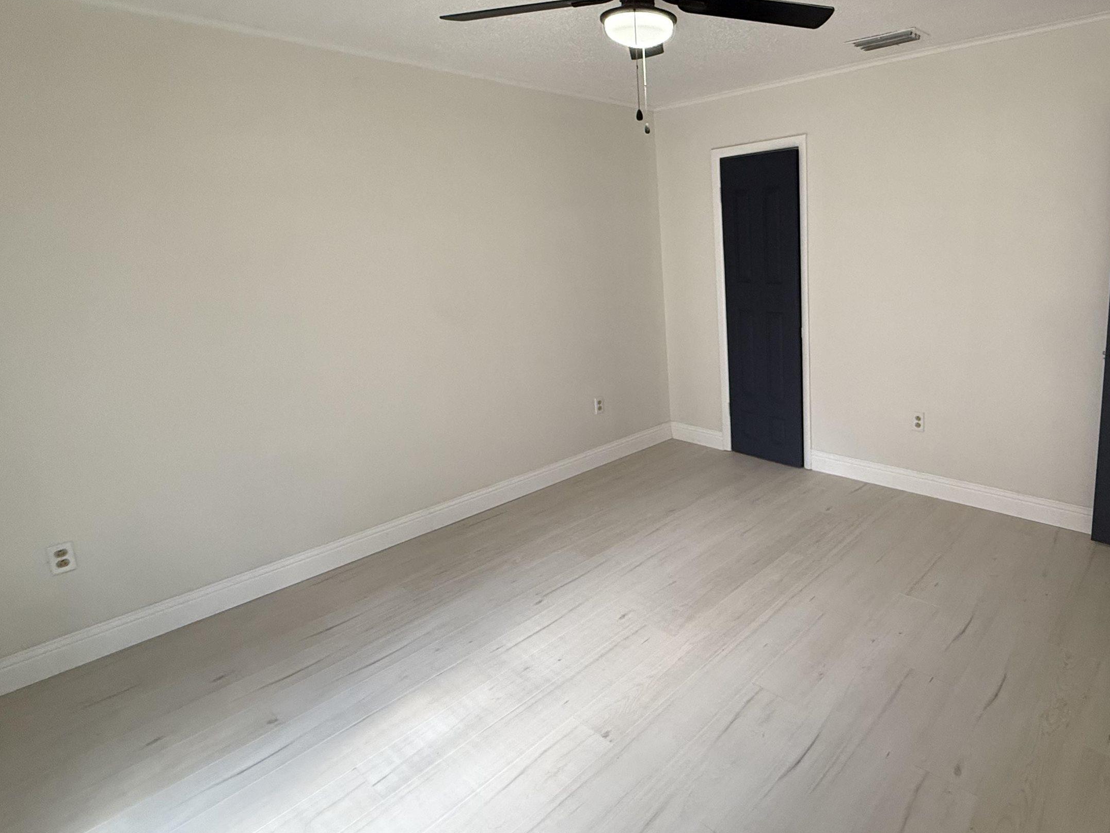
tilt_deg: -8.2
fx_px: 641
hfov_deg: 79.2
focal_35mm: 20
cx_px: 735
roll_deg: +1.6
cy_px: 343
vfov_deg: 65.5
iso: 320
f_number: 2.2
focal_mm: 2.22
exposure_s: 1/64
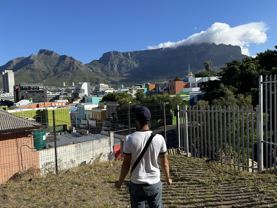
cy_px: 104
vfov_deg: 56.8
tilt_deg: -2.0
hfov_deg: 71.6
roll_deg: +0.3
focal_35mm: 24
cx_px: 138
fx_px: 192
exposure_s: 1/4310
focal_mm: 6.76
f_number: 1.78
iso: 80
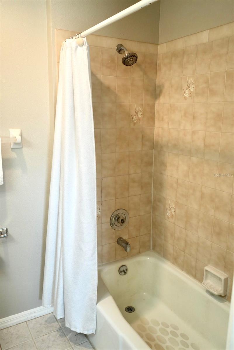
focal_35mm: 29
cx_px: 117
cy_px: 175
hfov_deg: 45.0
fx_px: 282
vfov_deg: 63.6
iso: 1250
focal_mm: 29
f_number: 4
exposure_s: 1/160
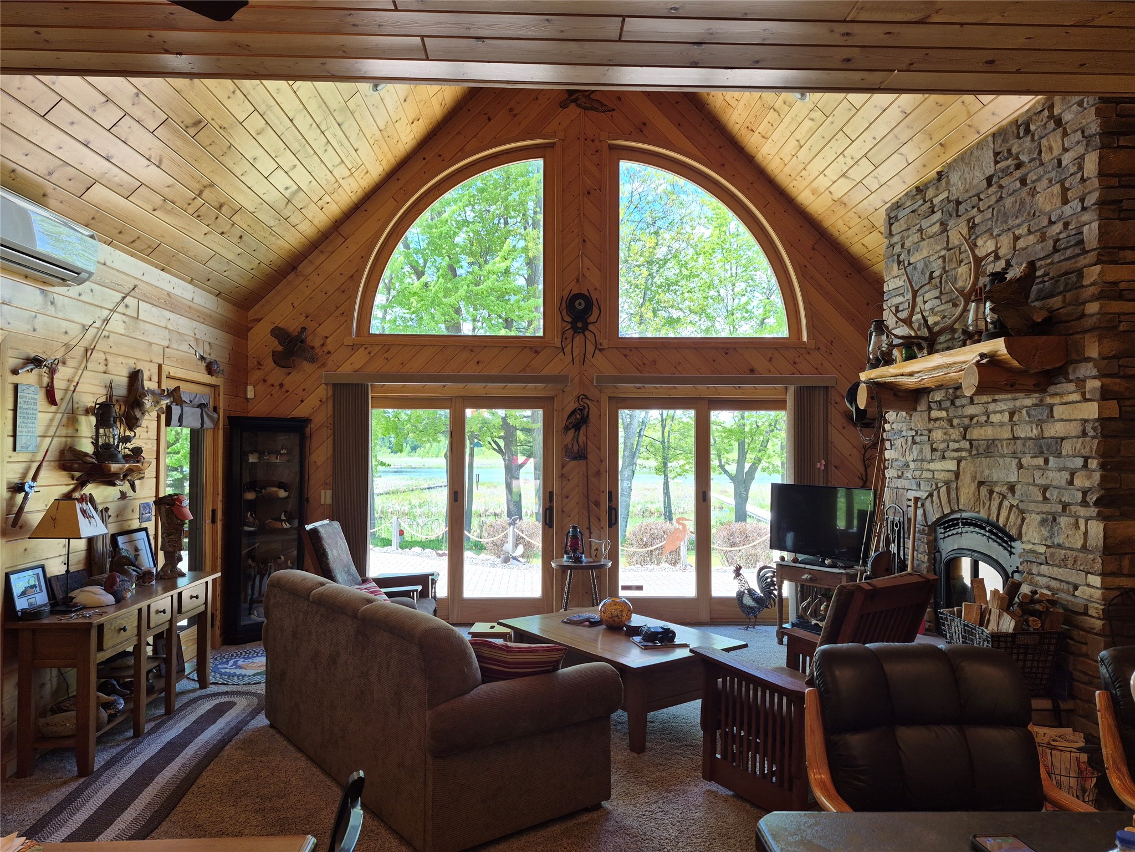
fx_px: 754
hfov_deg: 73.9
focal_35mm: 23
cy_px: 426
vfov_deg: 58.9
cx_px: 568
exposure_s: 1/120
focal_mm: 5.4
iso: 40
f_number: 1.8
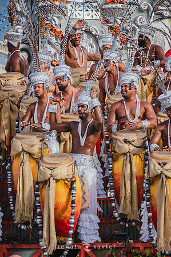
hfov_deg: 6.5
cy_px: 128
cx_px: 86
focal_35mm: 210
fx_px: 1500
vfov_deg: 9.8
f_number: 5.6
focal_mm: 210
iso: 400
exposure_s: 1/1600
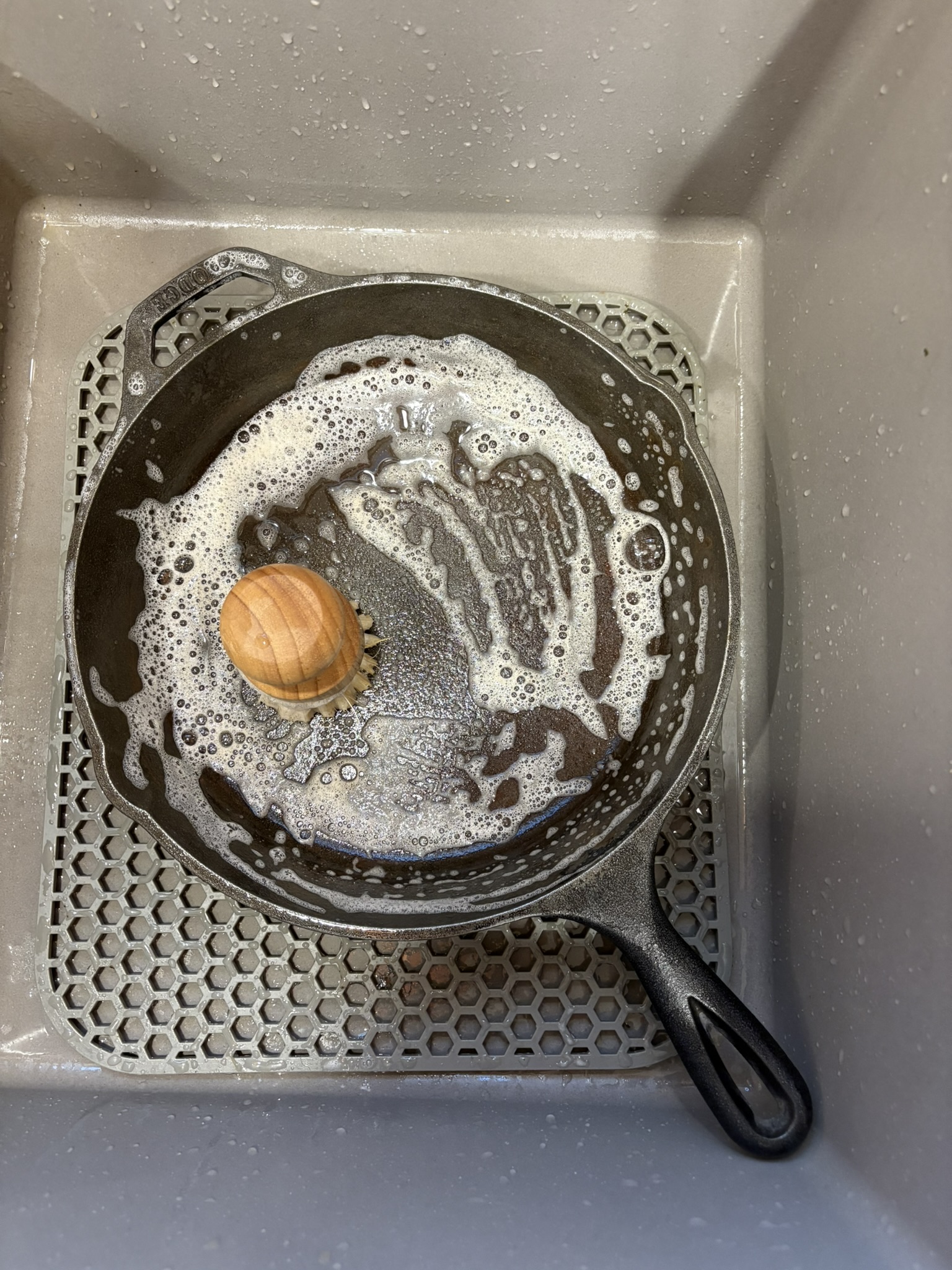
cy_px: 635
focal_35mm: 26
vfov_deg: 67.3
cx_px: 476
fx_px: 953
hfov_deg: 53.1
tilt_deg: -82.3
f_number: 1.6
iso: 320
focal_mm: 5.96
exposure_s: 1/60
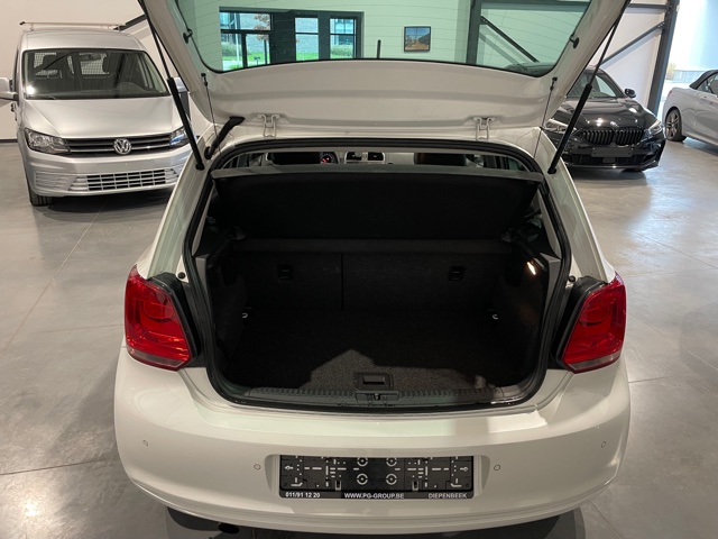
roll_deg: -0.4
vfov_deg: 53.1
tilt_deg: -22.8
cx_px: 359
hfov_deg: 67.3
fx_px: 539
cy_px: 270
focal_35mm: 26
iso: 200
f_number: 1.6
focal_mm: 4.2
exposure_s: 1/50
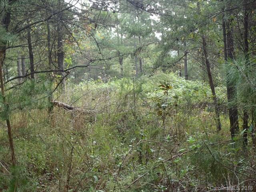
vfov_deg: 25.7
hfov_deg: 33.8
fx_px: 422
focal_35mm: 57
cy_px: 96
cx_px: 128
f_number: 4.5
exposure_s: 1/25
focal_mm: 10.34
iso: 100
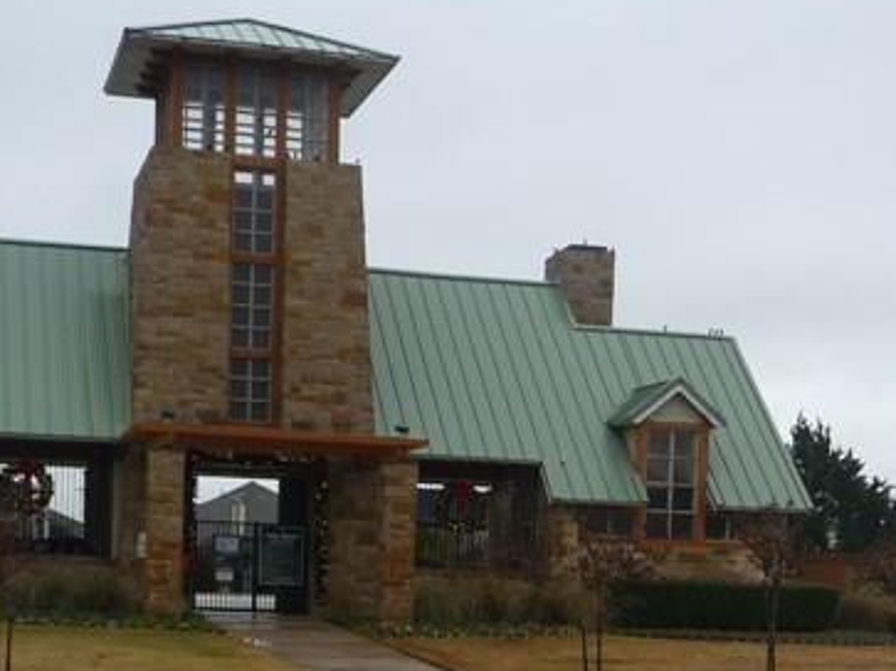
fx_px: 2044
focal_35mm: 79
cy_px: 718
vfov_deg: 18.0
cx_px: 686
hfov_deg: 24.4
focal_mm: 4.7
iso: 100
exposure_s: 1/200
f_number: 3.3
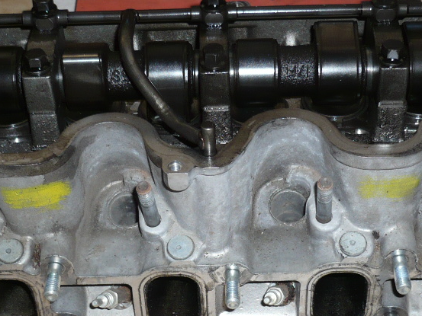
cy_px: 248
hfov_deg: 24.1
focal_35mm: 81
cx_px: 211
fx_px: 988
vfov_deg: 18.1
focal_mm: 5.8
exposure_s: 1/30
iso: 100
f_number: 2.8
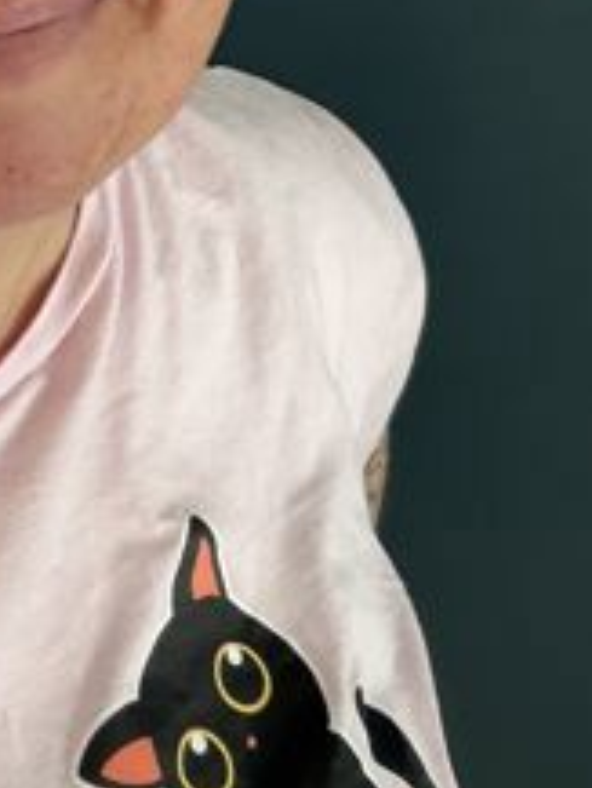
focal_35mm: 81
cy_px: 202
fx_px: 1845
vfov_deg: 23.9
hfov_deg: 17.1
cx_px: -182
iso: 320
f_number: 1.9
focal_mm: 2.71
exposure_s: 1/40
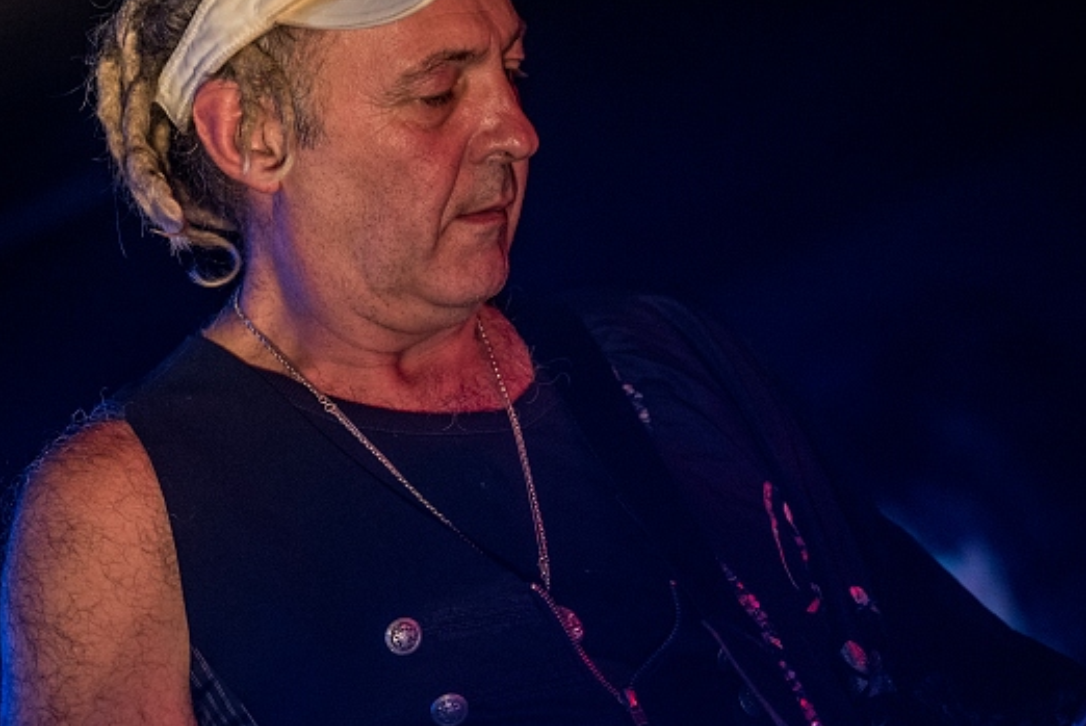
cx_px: 664
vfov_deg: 5.0
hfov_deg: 7.5
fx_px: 8333
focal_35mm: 276
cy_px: 280
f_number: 2.8
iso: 2000
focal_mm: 200
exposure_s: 1/100
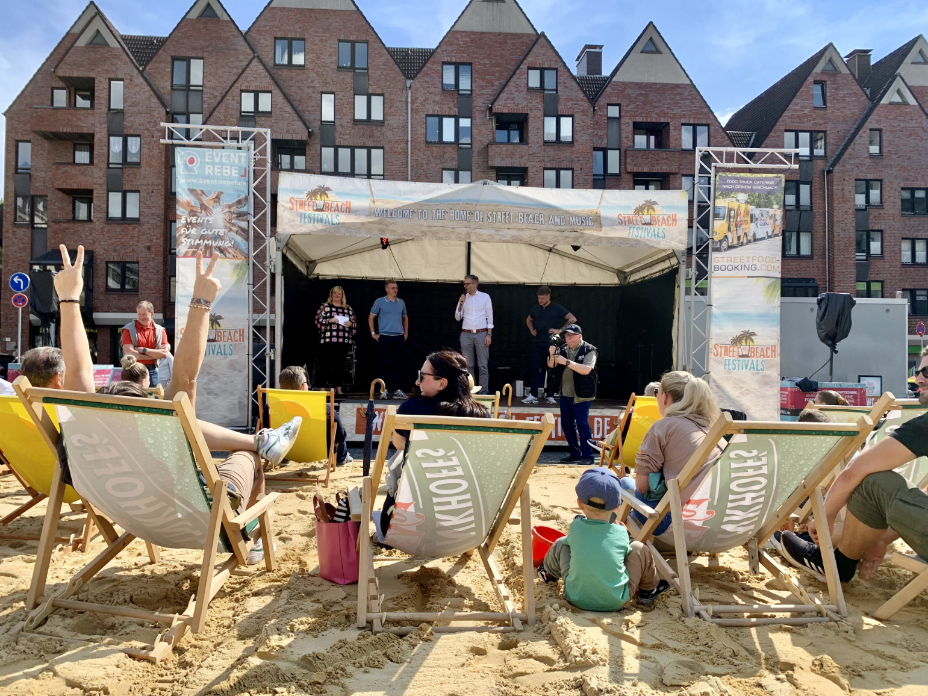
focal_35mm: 27
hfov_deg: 65.3
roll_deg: -1.0
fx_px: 724
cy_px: 354
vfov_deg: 51.4
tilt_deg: +1.4
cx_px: 453
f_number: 1.8
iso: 25
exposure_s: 1/1610
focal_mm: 4.25
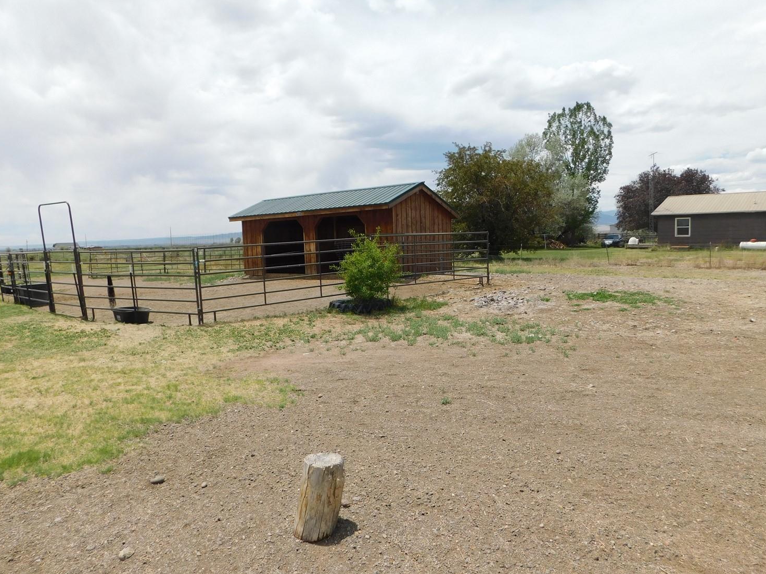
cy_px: 283
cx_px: 396
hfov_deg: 69.4
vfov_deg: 54.9
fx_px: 553
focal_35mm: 25
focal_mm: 4
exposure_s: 1/640
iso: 125
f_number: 6
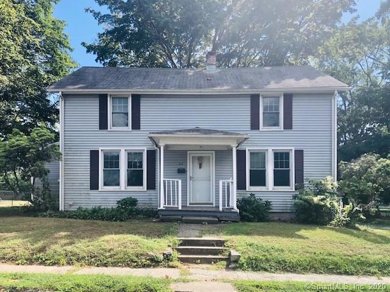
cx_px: 195
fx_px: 315
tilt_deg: +8.1
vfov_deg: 49.7
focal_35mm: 28
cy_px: 146
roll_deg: +0.5
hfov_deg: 63.4
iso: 20
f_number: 1.8
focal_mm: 3.99
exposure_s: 1/762
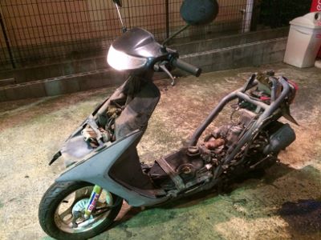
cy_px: 120
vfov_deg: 46.8
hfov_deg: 60.0
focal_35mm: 30
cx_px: 160
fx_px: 278
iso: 320
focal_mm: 4.12
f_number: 2.2
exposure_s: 1/15
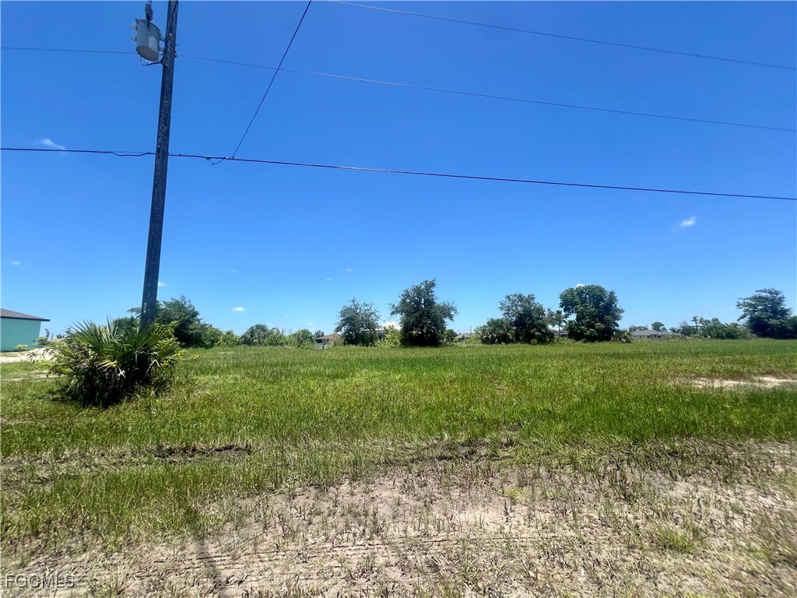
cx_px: 398
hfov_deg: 106.2
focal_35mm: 13
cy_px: 299
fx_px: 299
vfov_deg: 89.9
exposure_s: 1/1623
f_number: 1.8
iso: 32
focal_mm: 1.57
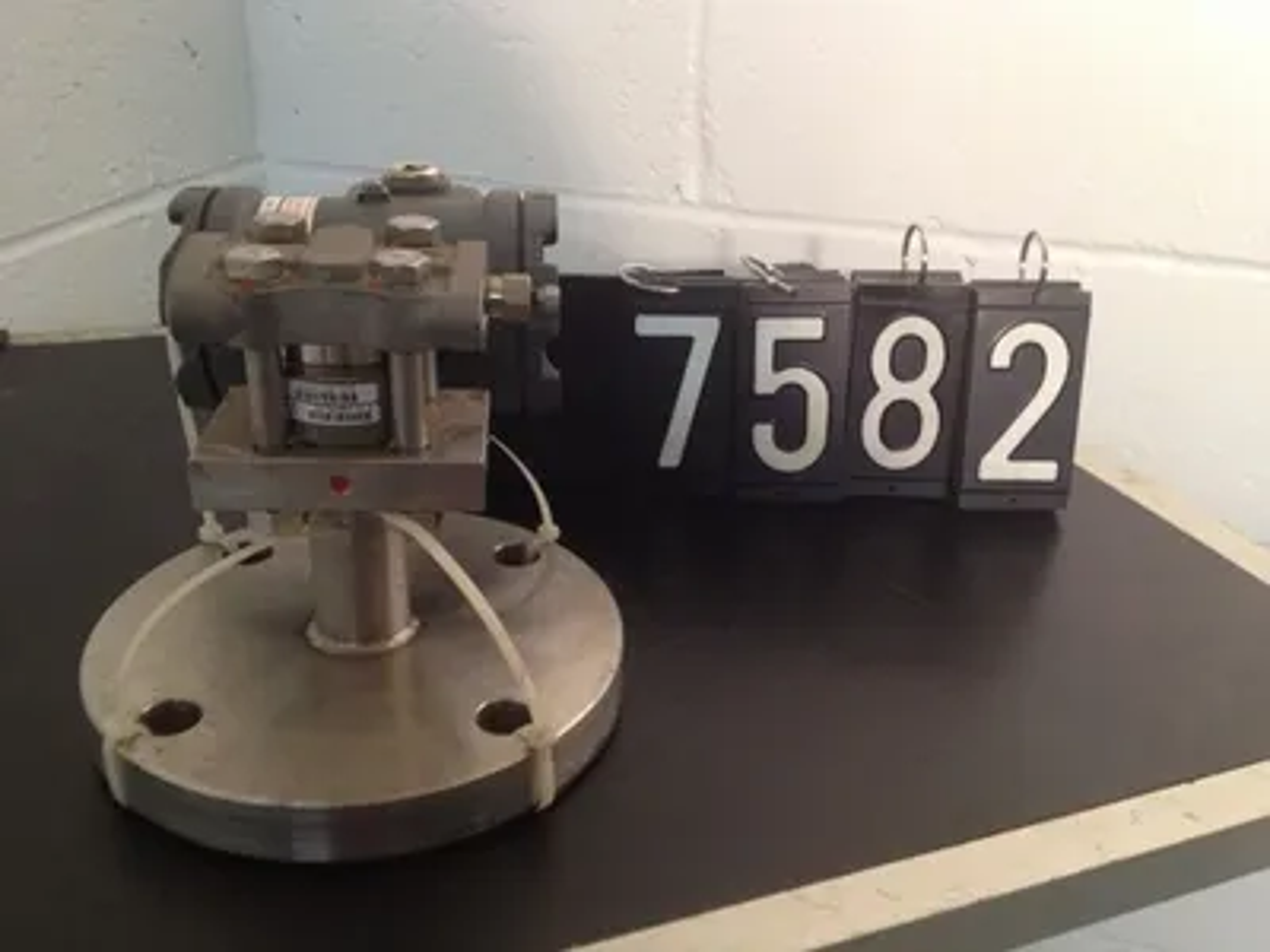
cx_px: 635
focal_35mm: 35
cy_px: 476
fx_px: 1284
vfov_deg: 40.7
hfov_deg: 52.6
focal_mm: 4.28
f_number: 2.4
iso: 100
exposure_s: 1/20
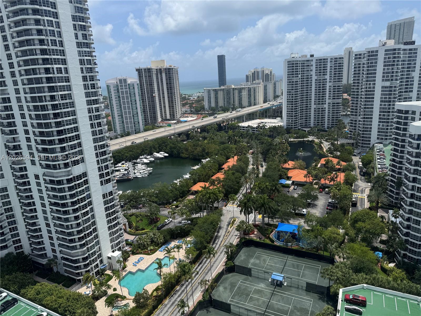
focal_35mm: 24
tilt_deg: -16.8
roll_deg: +4.4
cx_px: 210
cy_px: 158
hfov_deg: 71.6
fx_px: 292
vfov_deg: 56.8
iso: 80
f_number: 1.78
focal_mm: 6.76
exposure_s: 1/7092
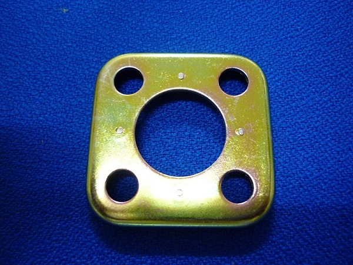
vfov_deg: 42.9
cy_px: 132
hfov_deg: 55.4
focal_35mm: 33
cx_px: 176
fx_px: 337
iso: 400
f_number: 2.8
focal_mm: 5.5
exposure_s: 1/13
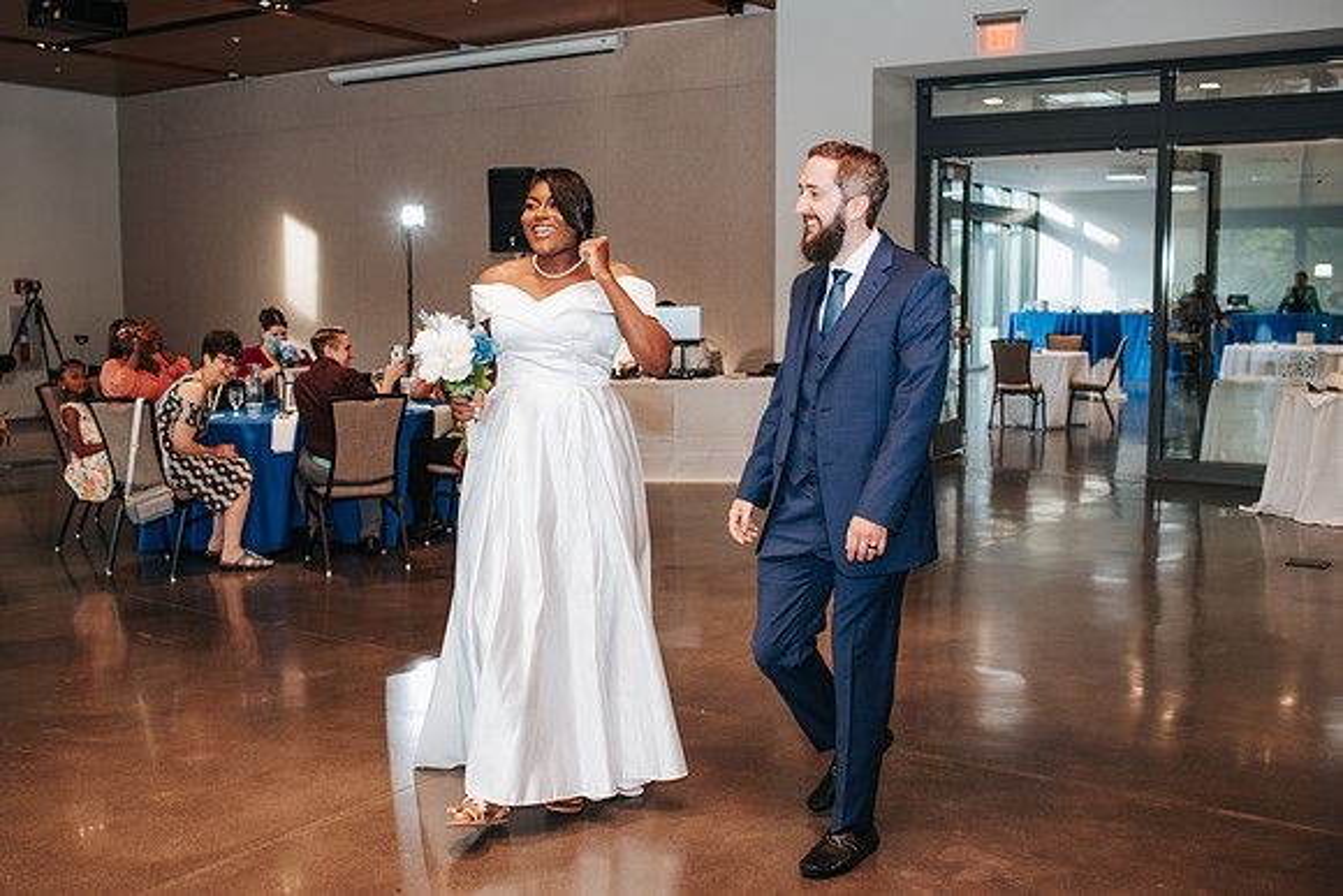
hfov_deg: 49.8
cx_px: 601
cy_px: 448
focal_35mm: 39
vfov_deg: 34.5
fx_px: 1443
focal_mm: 35
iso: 450
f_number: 2.8
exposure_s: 1/160
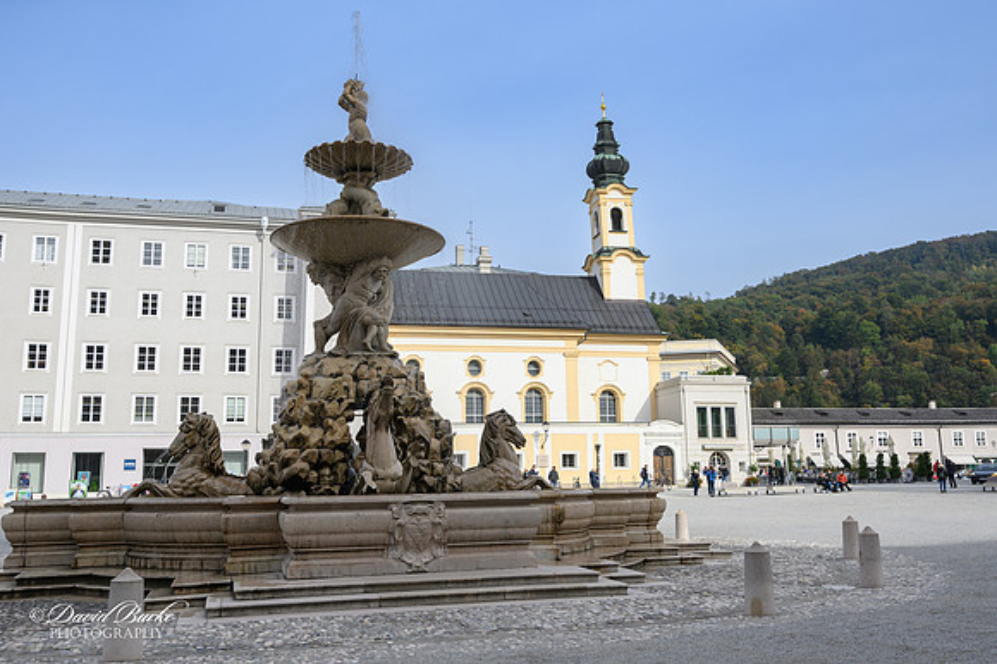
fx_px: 858
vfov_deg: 42.3
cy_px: 332
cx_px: 498
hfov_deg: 60.3
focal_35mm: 31
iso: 64
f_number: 8
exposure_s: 1/200
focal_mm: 21
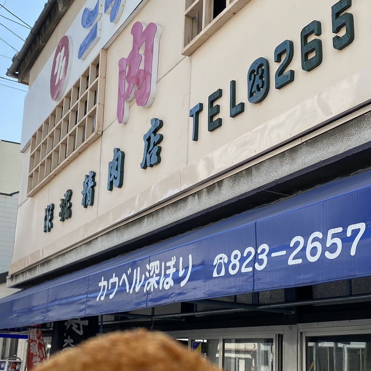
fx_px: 594
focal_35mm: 49
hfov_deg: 34.6
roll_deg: -3.8
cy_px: 230
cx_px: 156
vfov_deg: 34.5
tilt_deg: +12.7
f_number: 1.8
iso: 32
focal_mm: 4.25
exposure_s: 1/1377
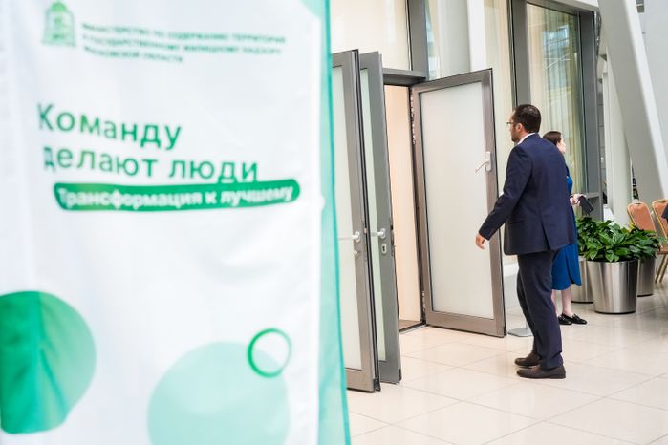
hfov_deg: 48.5
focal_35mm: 40
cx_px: 334
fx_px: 742
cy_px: 222
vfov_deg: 33.4
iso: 3200
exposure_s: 1/200
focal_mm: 40
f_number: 5
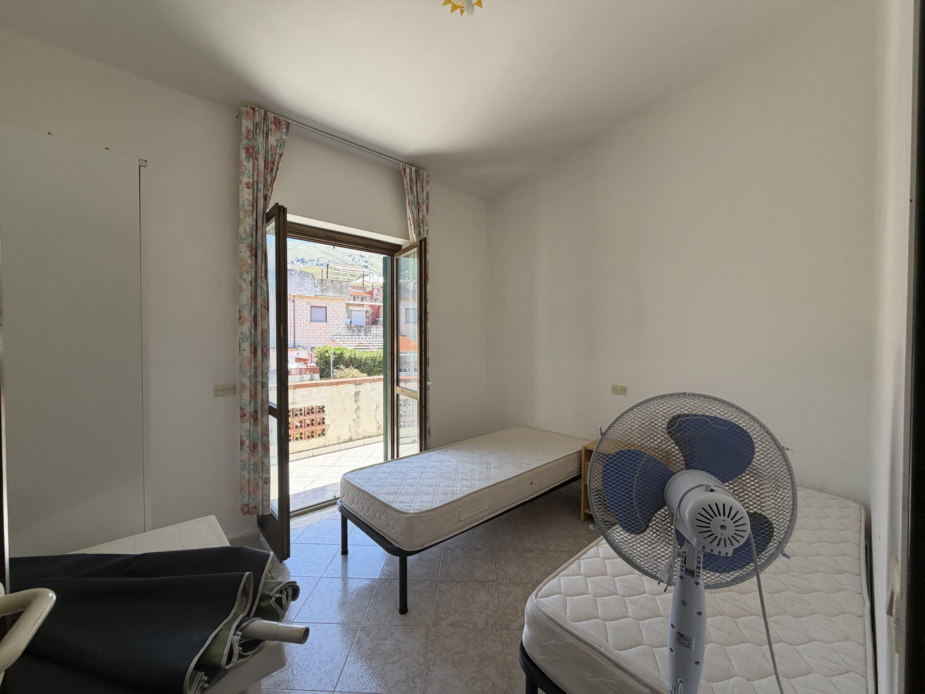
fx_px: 374
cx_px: 462
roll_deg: +0.1
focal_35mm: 14
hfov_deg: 102.1
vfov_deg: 85.7
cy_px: 347
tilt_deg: -1.5
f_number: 2.2
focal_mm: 2.22
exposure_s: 1/189
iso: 50
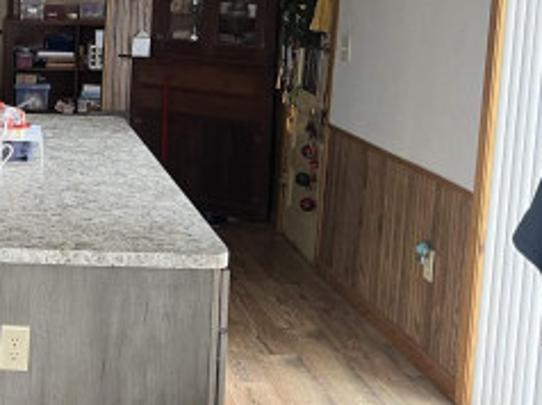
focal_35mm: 73
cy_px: 89
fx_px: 1142
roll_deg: -2.3
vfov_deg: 19.9
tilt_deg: -8.7
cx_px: -33
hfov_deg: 25.1
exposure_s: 1/70
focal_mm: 5.7
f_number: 1.5
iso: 125
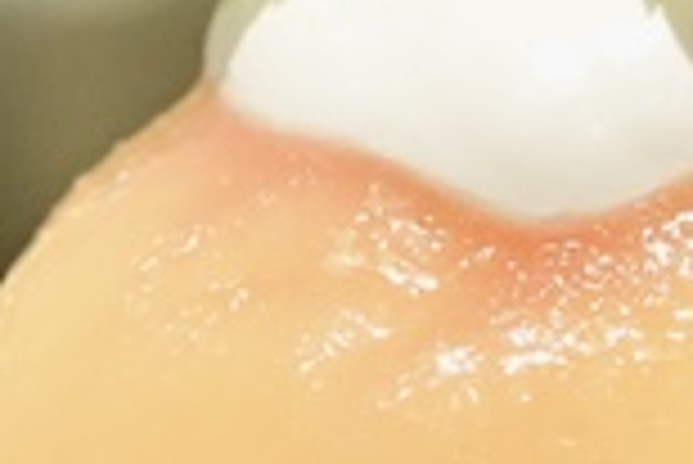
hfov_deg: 5.3
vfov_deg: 3.5
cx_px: 652
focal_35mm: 389
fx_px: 7495
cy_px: 894
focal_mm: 60
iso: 6400
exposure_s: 1/640
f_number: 5
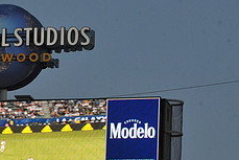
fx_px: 2690
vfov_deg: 3.4
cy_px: 142
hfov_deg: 5.1
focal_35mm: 405
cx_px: 14
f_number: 10
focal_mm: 160
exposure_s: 1/400
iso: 1250
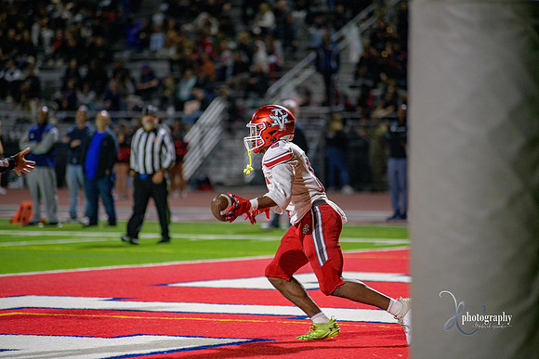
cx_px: 270
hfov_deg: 10.3
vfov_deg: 6.9
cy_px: 180
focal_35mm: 200
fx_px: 2995
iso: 2000
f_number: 2.8
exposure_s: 1/320
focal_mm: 200
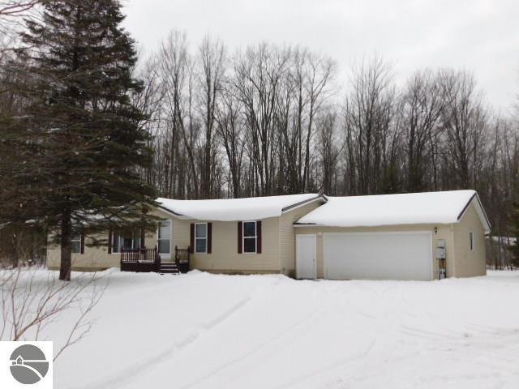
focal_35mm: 36
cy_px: 194
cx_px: 260
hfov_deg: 51.4
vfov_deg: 39.7
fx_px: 540
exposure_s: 1/500
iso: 125
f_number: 3.5
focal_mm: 6.3
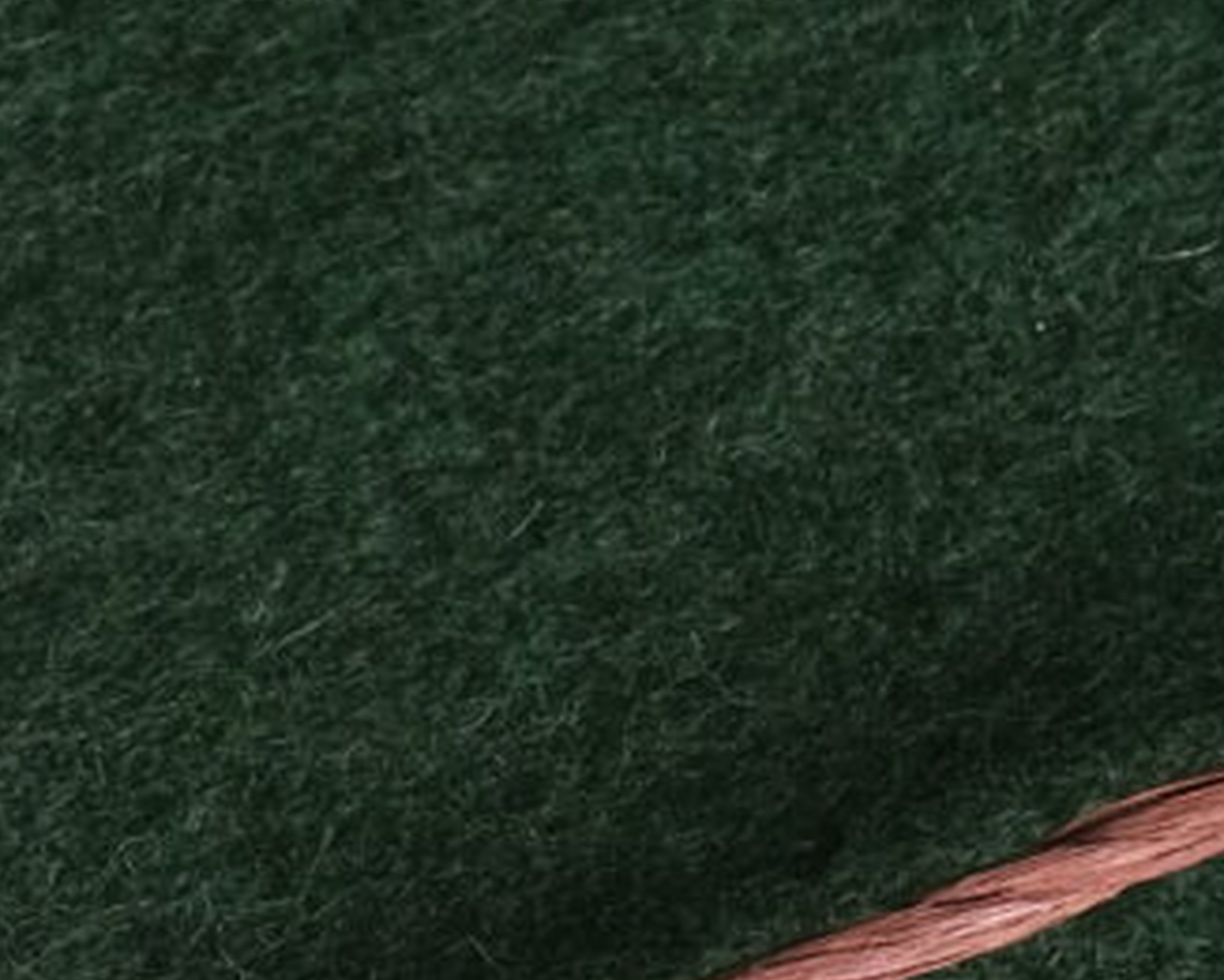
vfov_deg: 4.7
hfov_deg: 5.8
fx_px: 12031
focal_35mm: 332
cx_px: 225
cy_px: 111
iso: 400
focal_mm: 30.2
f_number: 7.1
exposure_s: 1/100
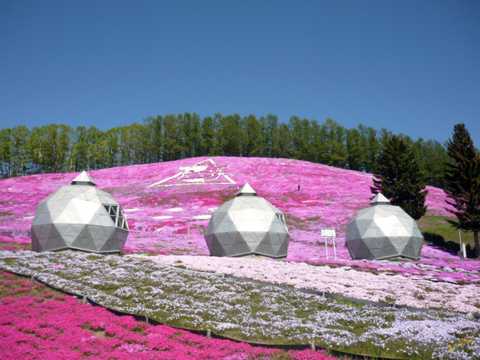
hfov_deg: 55.4
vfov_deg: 42.9
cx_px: 240
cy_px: 180
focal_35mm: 33
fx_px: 458
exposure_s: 1/200
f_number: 8
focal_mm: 5.5
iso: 100
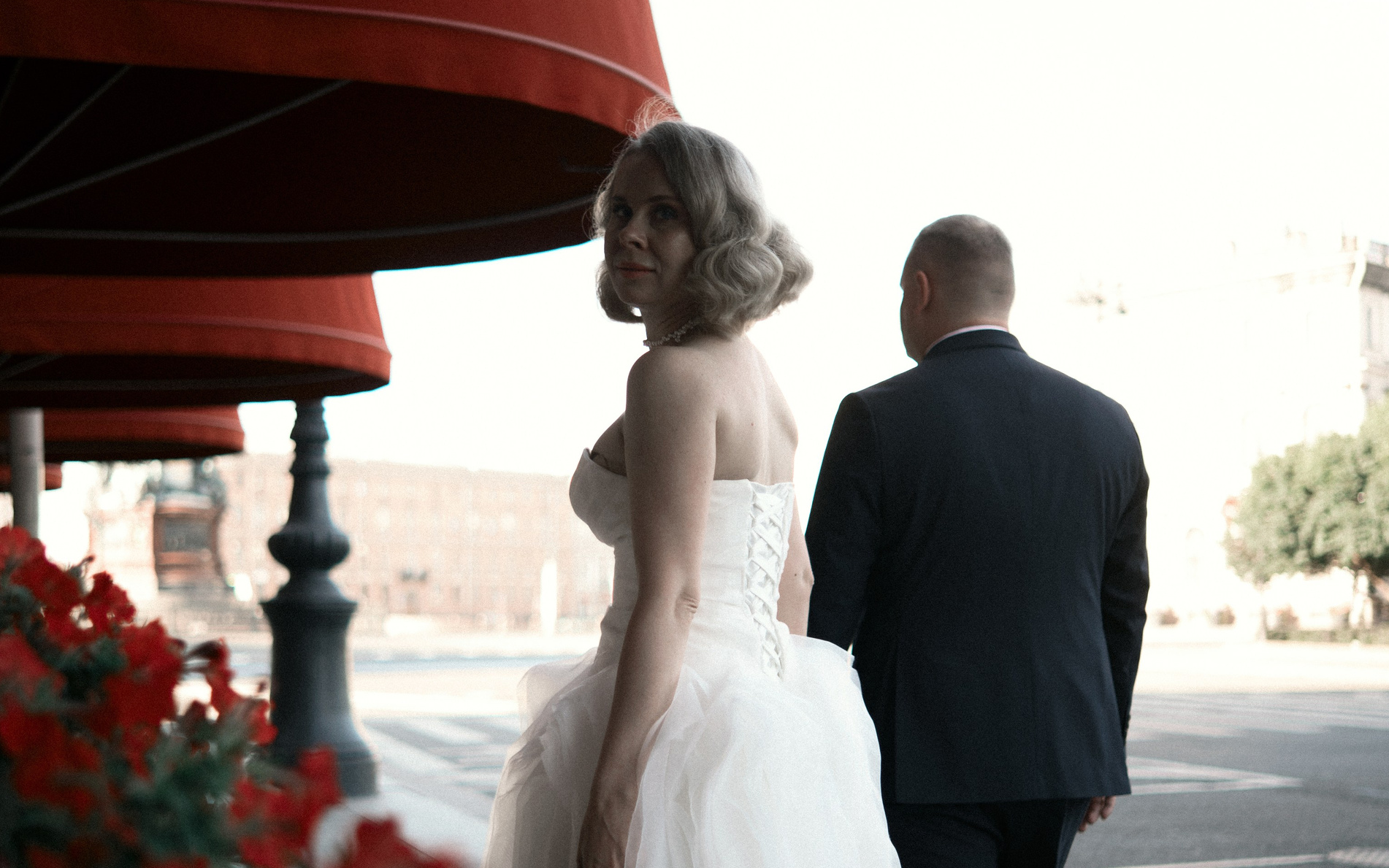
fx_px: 1817
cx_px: 590
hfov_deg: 41.7
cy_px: 538
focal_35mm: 48
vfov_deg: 26.8
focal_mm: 35
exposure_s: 1/250
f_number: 1.8
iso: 100
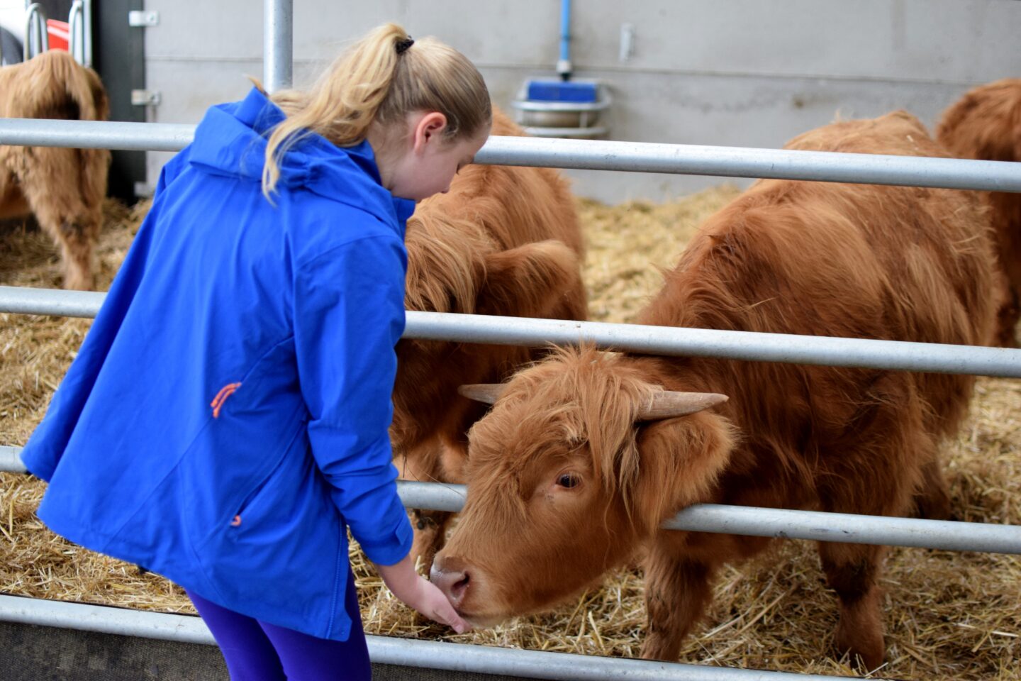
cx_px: 510
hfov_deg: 37.9
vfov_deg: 25.8
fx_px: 1489
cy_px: 340
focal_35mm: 52
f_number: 2
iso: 1000
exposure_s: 1/500
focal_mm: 35
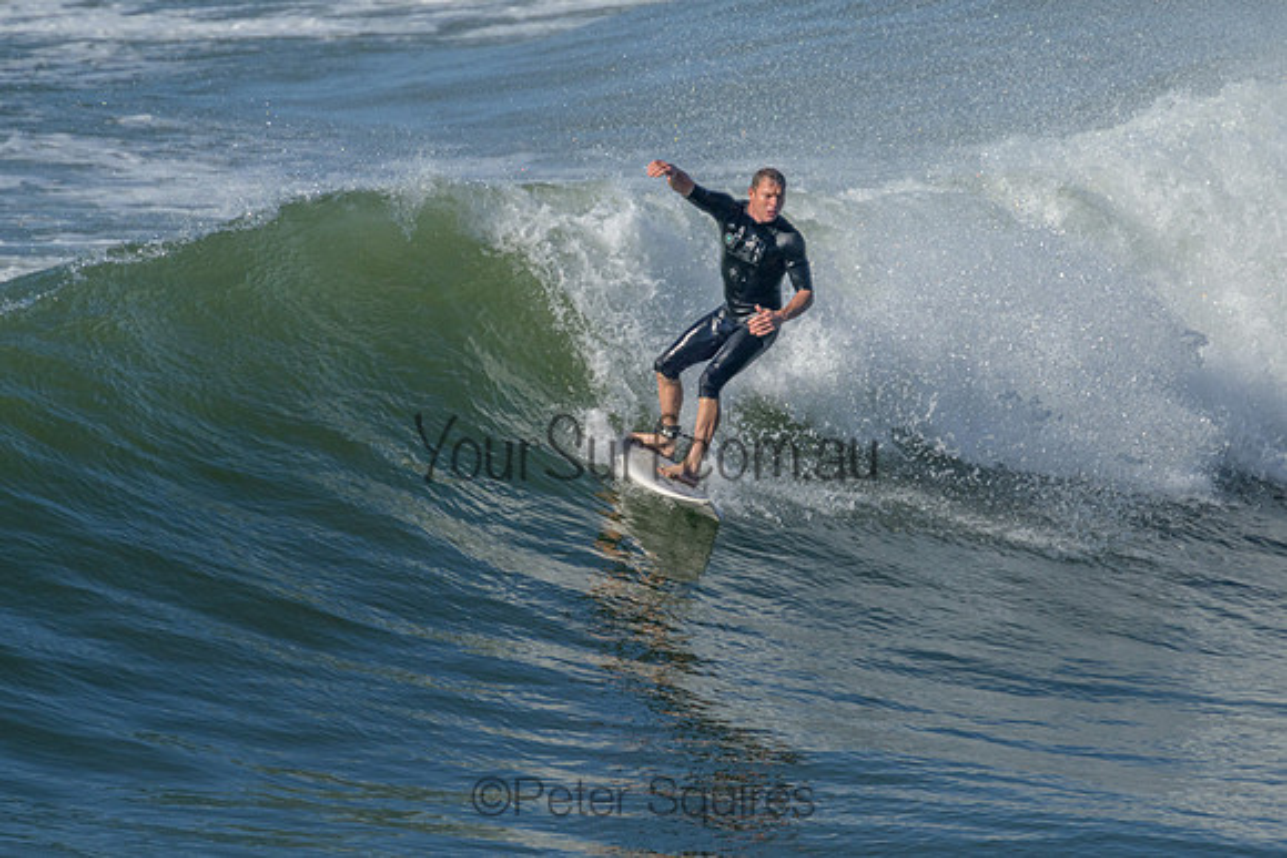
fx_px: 38891
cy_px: 324
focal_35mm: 1088
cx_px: 691
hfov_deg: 1.9
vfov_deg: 1.3
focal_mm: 800
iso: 720
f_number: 11
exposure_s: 1/2000
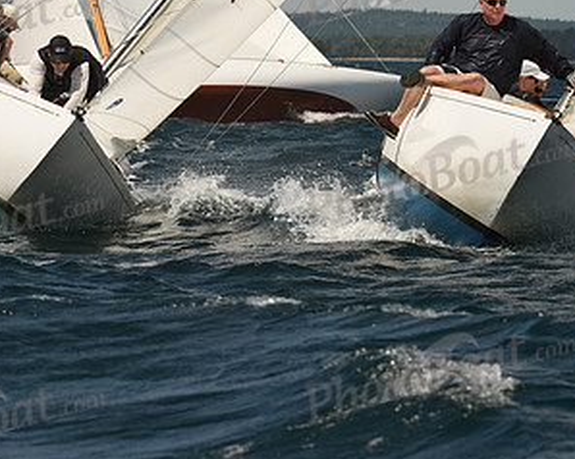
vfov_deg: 4.2
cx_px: 206
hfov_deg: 5.3
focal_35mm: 366
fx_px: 6224
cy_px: 103
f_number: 8
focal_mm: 200
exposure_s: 1/1000
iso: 250
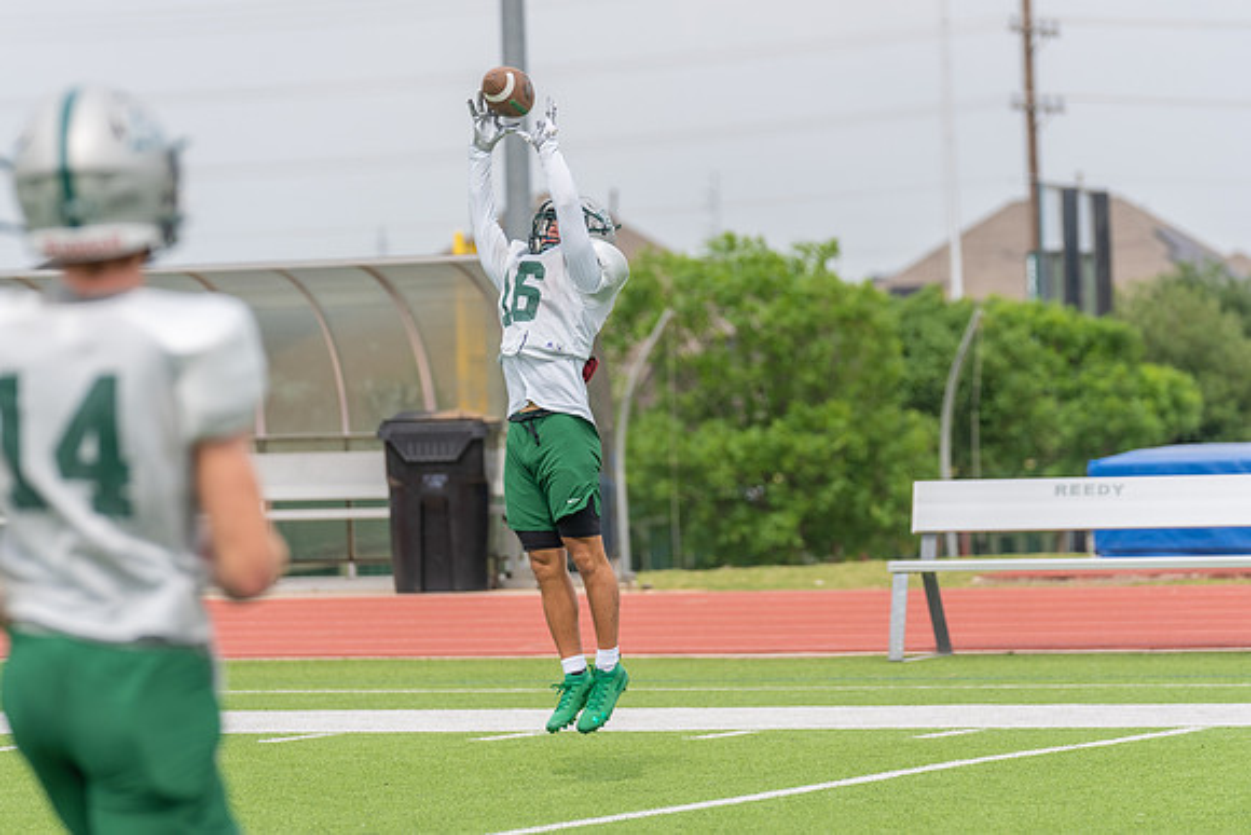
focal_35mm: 209
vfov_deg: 6.6
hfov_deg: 9.8
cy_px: 385
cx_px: 573
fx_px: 7271
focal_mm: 173
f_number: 3.5
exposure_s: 1/1250
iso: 160
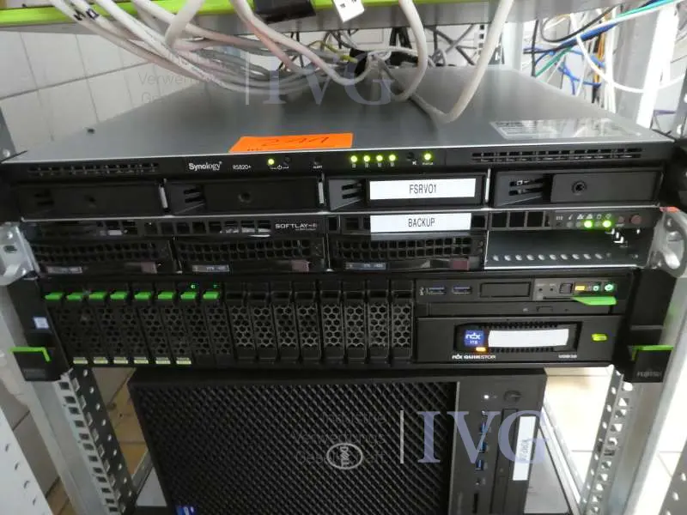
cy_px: 258
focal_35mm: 24
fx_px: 476
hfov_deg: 71.6
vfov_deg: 56.8
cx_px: 344
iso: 1600
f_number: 3.3
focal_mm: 4.3
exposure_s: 1/25
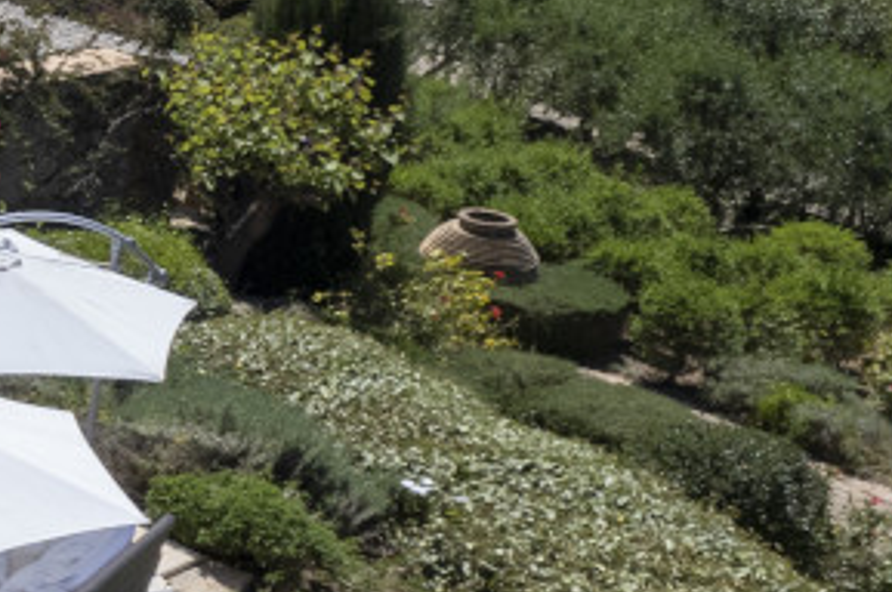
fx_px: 2450
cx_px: -1080
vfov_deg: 13.8
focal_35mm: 99
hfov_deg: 15.0
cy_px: 250
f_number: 2.8
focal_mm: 8.38
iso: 100
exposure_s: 1/2500
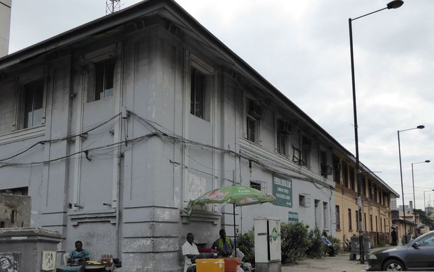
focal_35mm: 33
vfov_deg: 37.8
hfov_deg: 57.9
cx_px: 248
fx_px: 391
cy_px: 190
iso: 160
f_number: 4
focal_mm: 4.3
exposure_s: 1/800
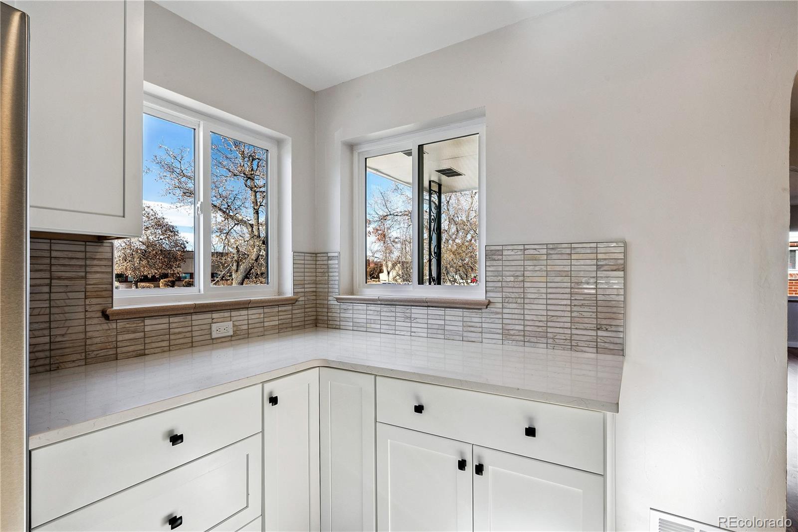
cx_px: 399
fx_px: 377
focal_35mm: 17
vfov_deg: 70.4
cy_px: 266
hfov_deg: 93.3
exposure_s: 1/160
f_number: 10
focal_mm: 17
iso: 400
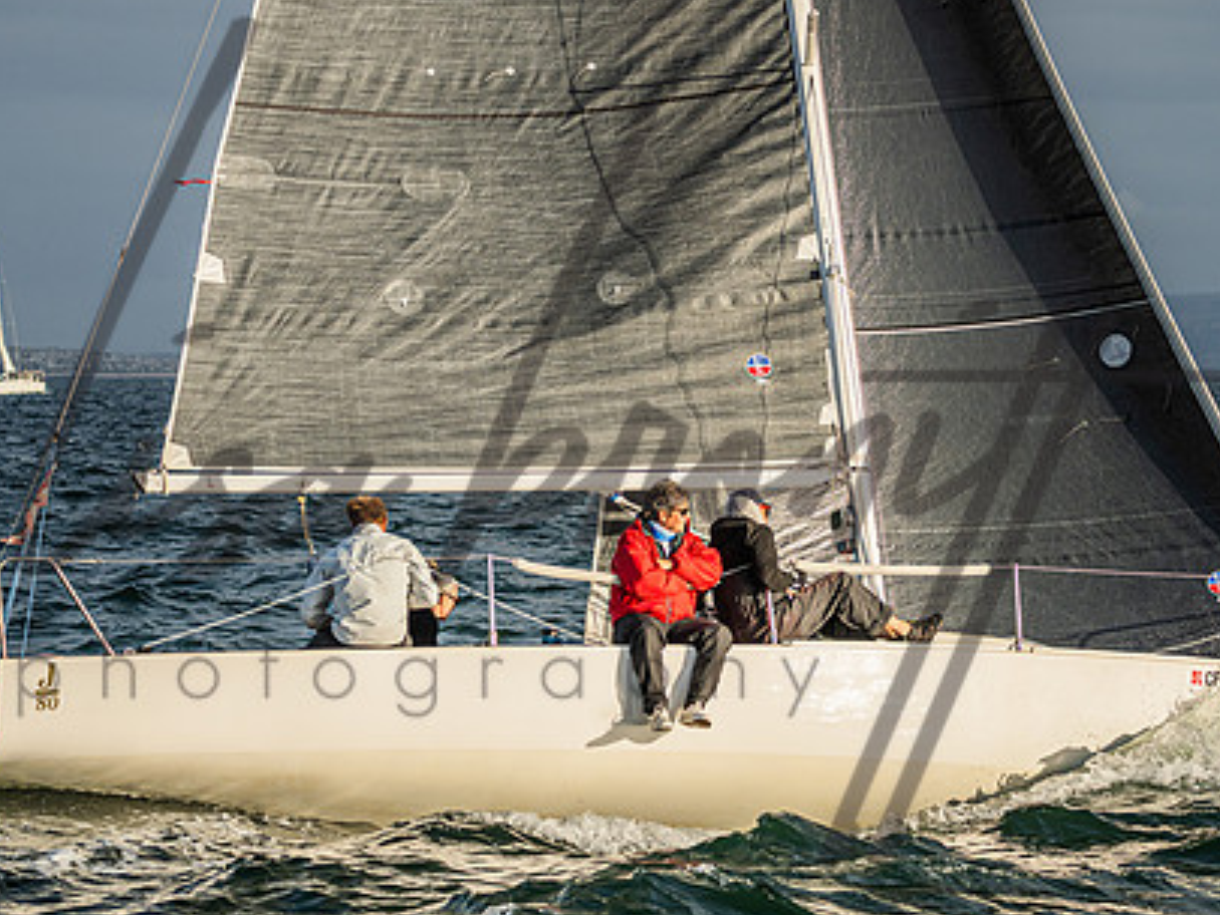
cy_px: 447
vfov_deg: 10.6
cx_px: 687
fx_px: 4936
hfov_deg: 14.1
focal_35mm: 140
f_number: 4.5
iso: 250
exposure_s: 1/3200
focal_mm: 100
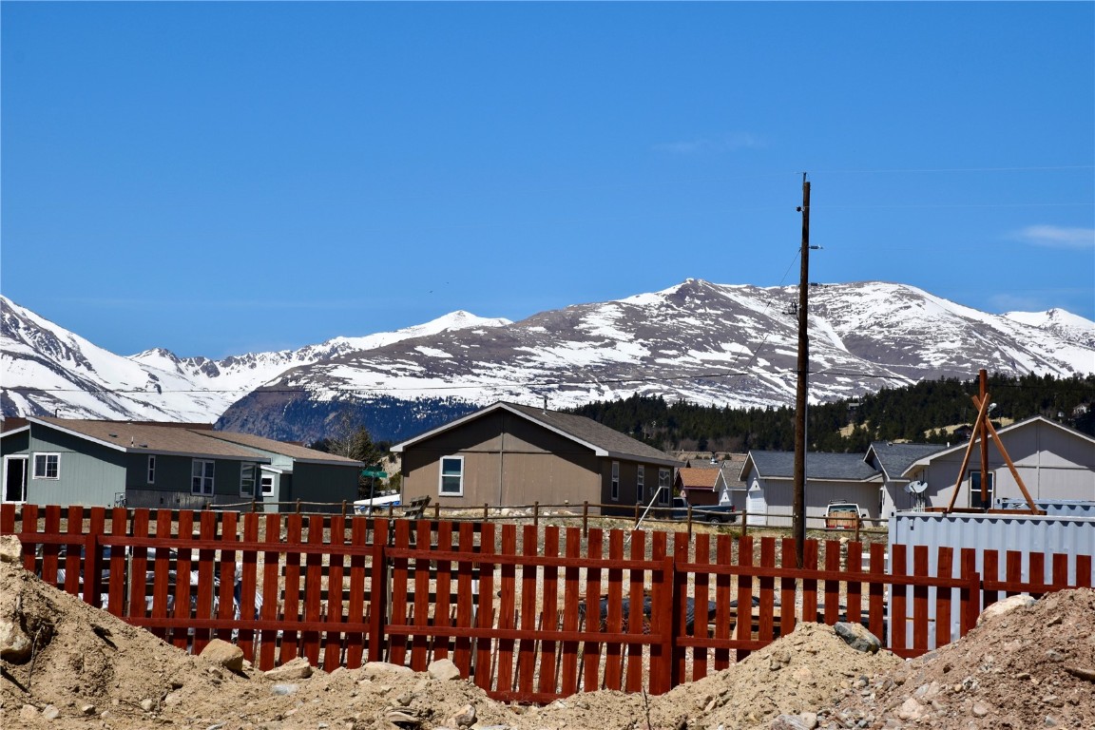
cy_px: 365
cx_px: 548
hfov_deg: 16.1
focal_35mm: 128
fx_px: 3878
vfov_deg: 10.8
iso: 200
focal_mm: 85
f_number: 13
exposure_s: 1/640
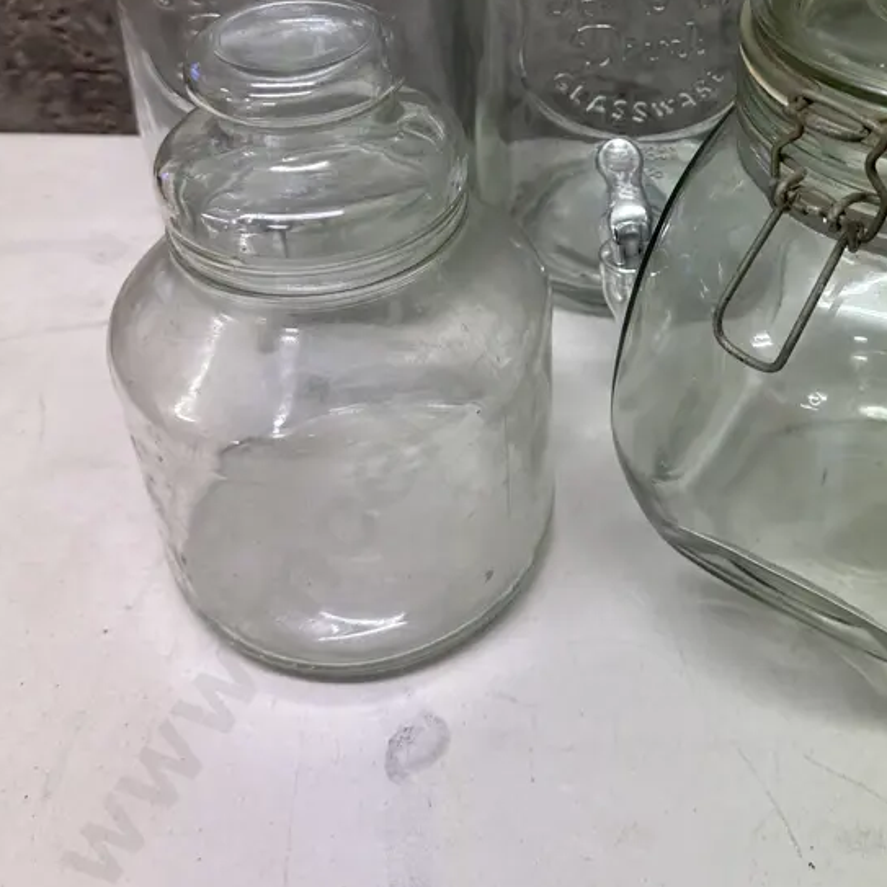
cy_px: 212
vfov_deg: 40.6
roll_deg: -1.6
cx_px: 580
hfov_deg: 41.4
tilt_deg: -36.0
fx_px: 1160
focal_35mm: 40
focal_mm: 6.86
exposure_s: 1/100
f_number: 1.78
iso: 125
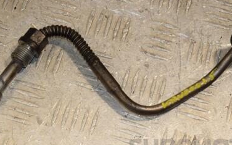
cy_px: 66
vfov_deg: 10.7
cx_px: 118
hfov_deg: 17.1
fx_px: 771
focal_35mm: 122
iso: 800
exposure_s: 1/200
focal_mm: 50
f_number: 10
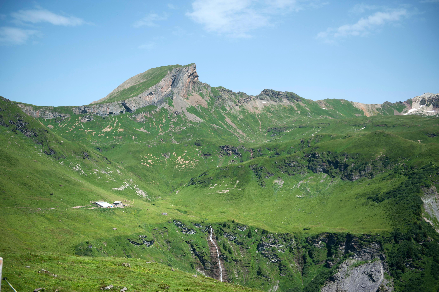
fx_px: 585
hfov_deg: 41.1
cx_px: 220
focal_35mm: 48
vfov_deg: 28.0
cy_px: 146
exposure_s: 1/2000
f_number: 3.2
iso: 100
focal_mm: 48
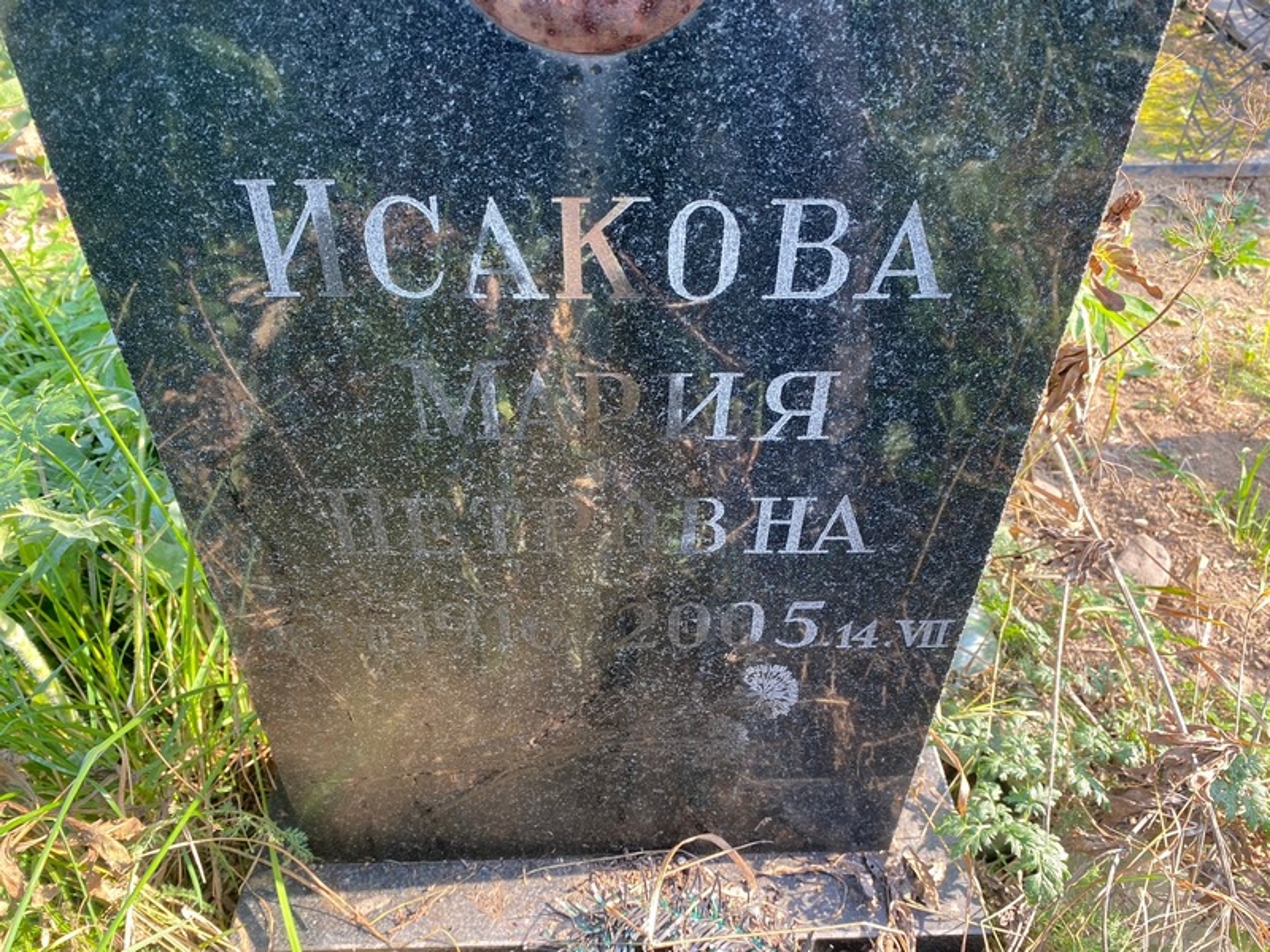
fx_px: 954
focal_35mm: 26
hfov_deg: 67.3
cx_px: 635
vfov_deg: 53.1
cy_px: 476
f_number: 1.8
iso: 40
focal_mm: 4.25
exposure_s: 1/122
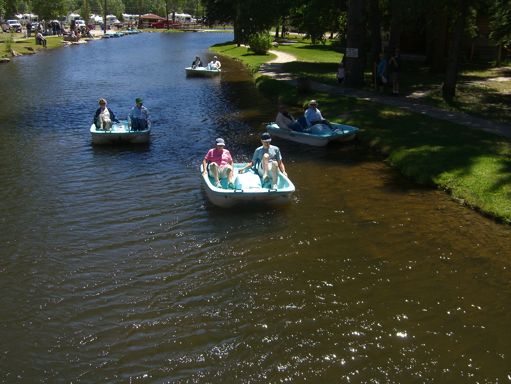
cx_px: 255
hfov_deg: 47.9
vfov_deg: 36.8
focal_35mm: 39
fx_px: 576
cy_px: 189
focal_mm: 7.9
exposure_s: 1/400
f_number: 4
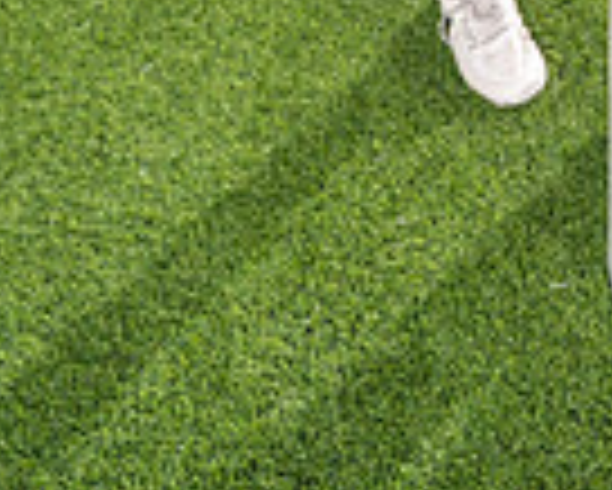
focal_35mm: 87
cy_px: -517
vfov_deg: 14.4
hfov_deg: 21.4
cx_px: 567
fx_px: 1577
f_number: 4.5
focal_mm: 28
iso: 640
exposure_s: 1/250
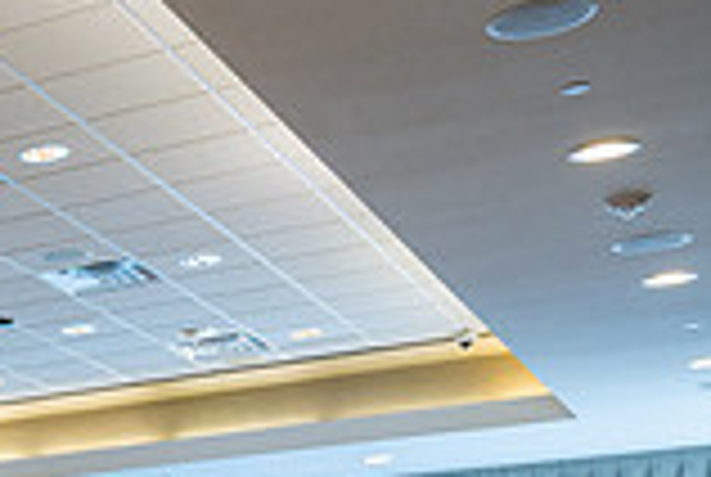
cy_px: 682
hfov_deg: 19.2
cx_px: -446
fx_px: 1741
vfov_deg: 14.7
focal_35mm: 88
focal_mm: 24
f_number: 5.6
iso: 640
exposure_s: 1/100
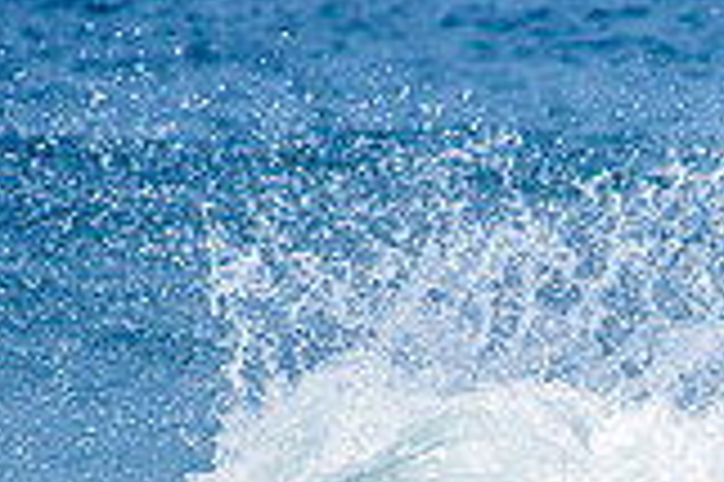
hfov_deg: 1.1
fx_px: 36223
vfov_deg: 0.8
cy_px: 637
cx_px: 1034
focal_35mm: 1803
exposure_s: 1/2000
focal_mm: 500
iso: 160
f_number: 5.6
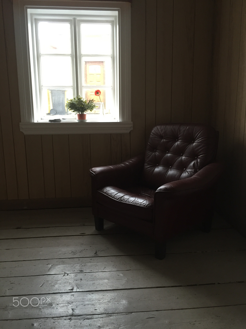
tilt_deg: -10.4
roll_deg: +1.9
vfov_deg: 61.7
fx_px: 275
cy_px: 164
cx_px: 123
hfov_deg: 48.2
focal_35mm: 29
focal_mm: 4.15
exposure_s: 1/33
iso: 125
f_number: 2.2
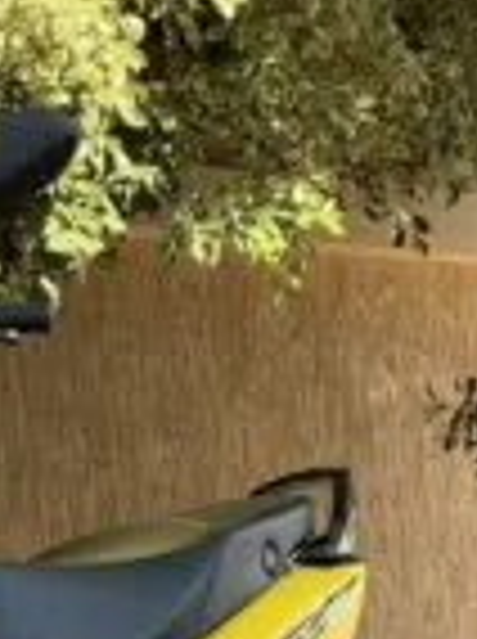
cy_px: 608
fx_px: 3999
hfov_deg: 6.8
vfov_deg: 9.1
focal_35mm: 217
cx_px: -90
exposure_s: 1/99
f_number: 2.8
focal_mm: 9
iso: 40
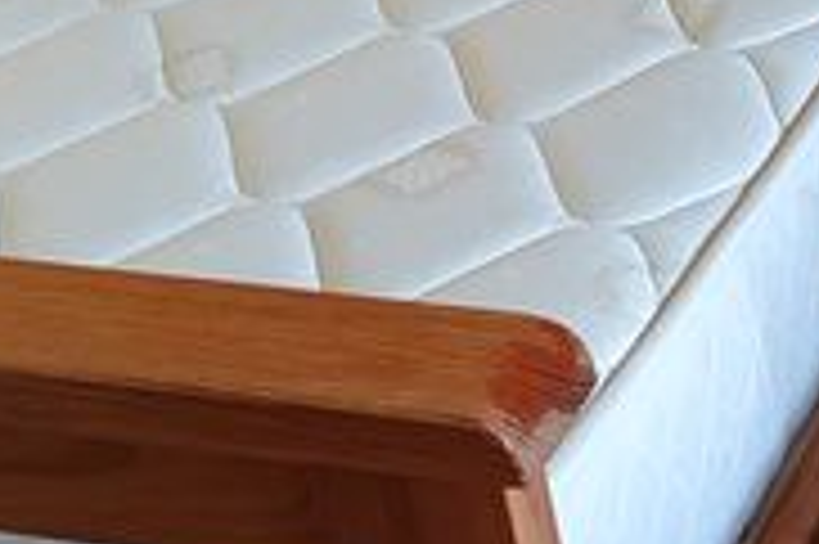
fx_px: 3114
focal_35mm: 137
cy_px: 189
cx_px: 1044
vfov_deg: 10.0
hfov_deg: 14.4
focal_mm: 3.94
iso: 160
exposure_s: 1/30
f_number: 1.9
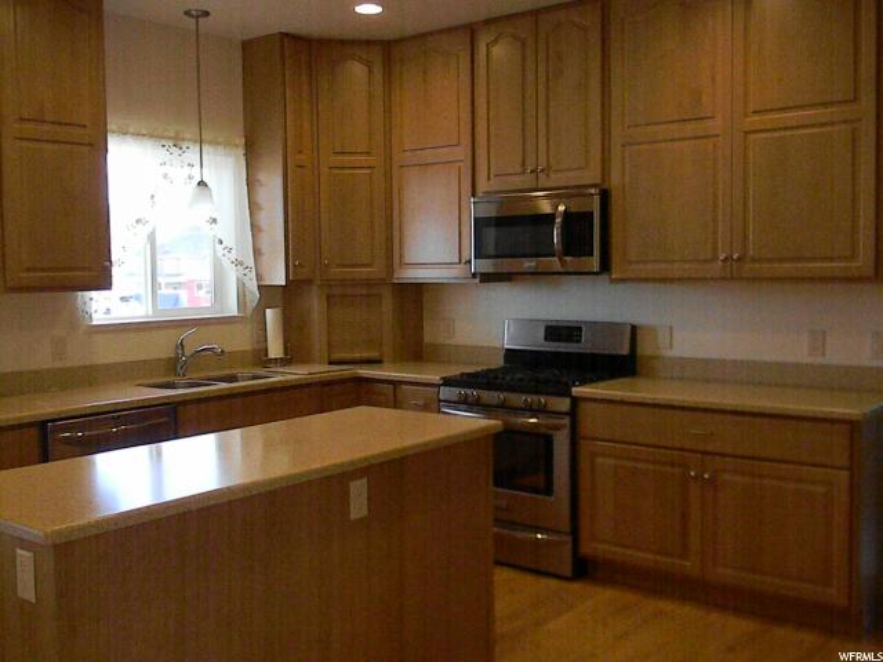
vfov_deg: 40.7
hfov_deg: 52.6
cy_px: 331
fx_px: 893
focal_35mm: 35
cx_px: 442
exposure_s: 1/249
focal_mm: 6.4
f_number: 3.7
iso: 1449
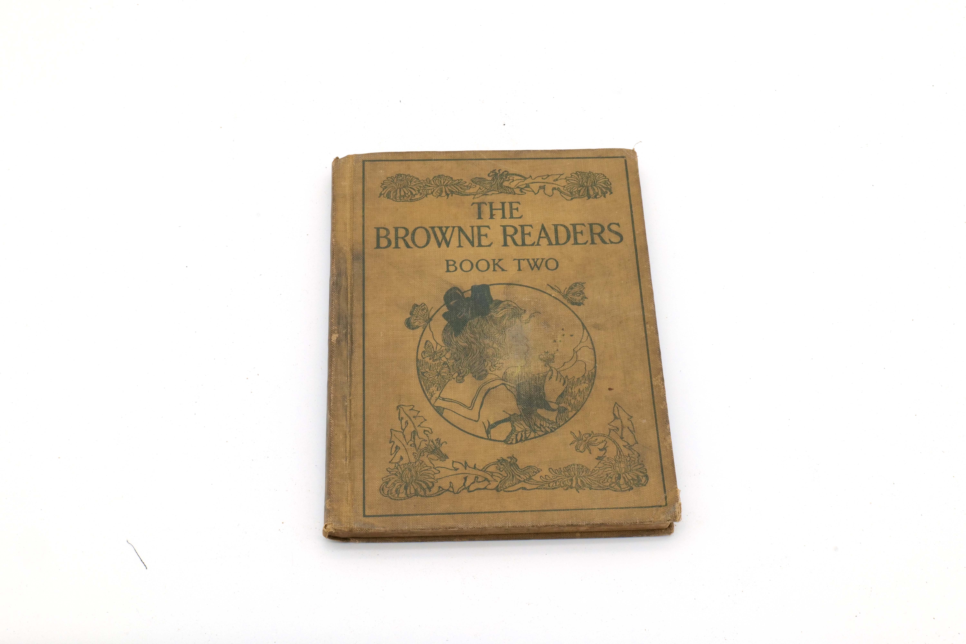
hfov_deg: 39.6
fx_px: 1342
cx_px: 483
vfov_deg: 27.0
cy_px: 322
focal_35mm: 50
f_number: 22
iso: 2000
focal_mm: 50
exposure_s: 1/80
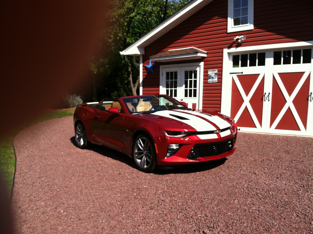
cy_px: 117
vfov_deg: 40.6
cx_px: 156
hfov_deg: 52.7
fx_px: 316
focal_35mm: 35
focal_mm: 3.85
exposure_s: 1/811
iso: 80
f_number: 2.8
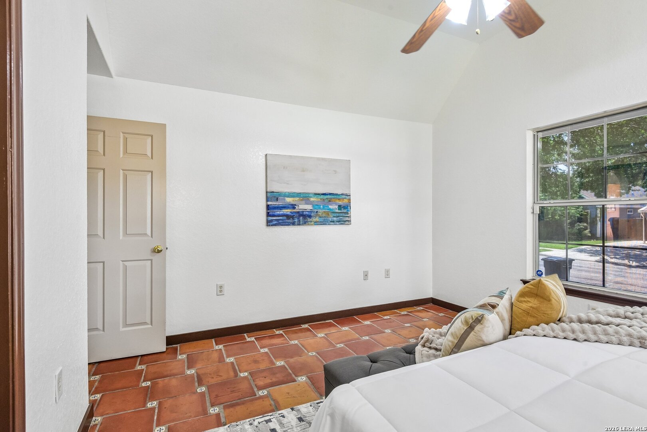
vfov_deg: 67.4
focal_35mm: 18
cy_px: 216
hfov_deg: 90.0
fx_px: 323
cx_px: 324
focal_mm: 18
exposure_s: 1/20
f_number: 8
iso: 560
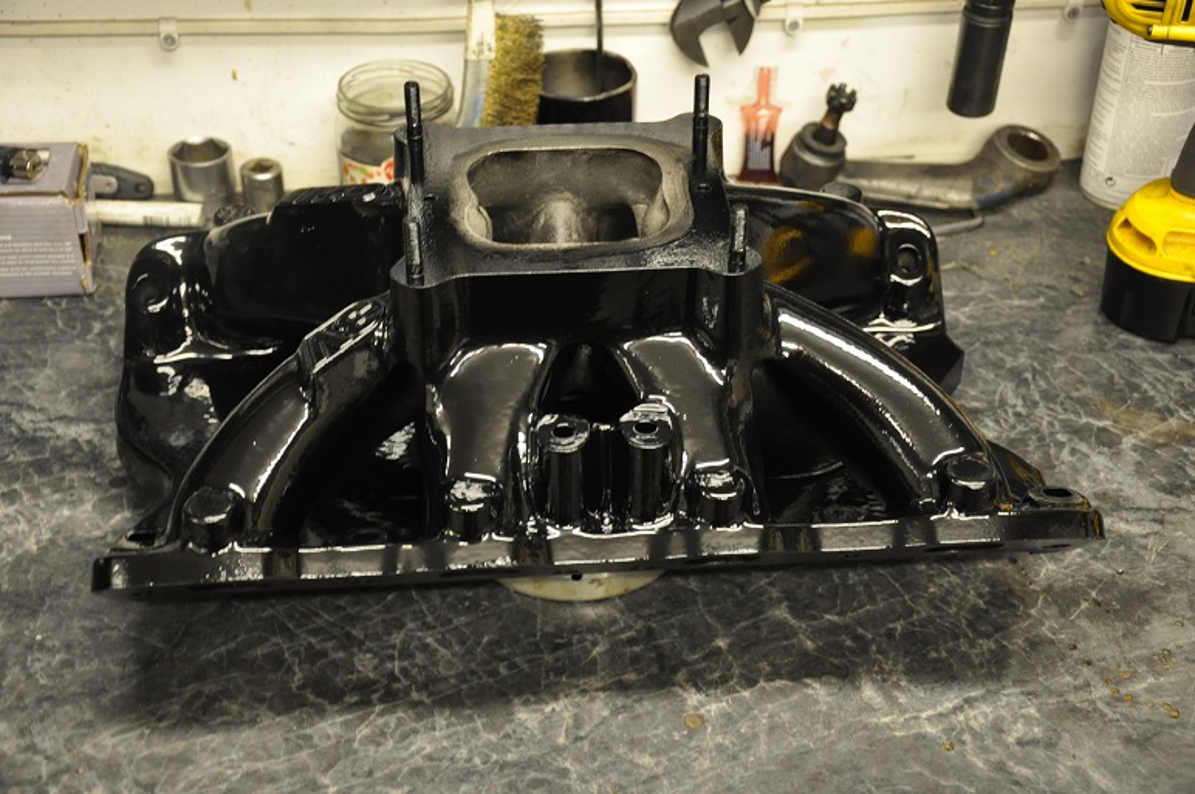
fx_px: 1890
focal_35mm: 57
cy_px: 397
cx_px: 598
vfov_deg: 23.7
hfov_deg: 35.1
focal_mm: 38
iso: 1100
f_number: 4.5
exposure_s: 1/8
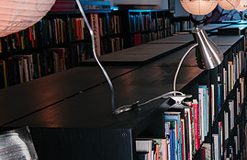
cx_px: 231
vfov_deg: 18.0
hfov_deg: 26.5
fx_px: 503
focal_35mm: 74
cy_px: 89
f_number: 5
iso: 200
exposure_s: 1/125
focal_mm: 34
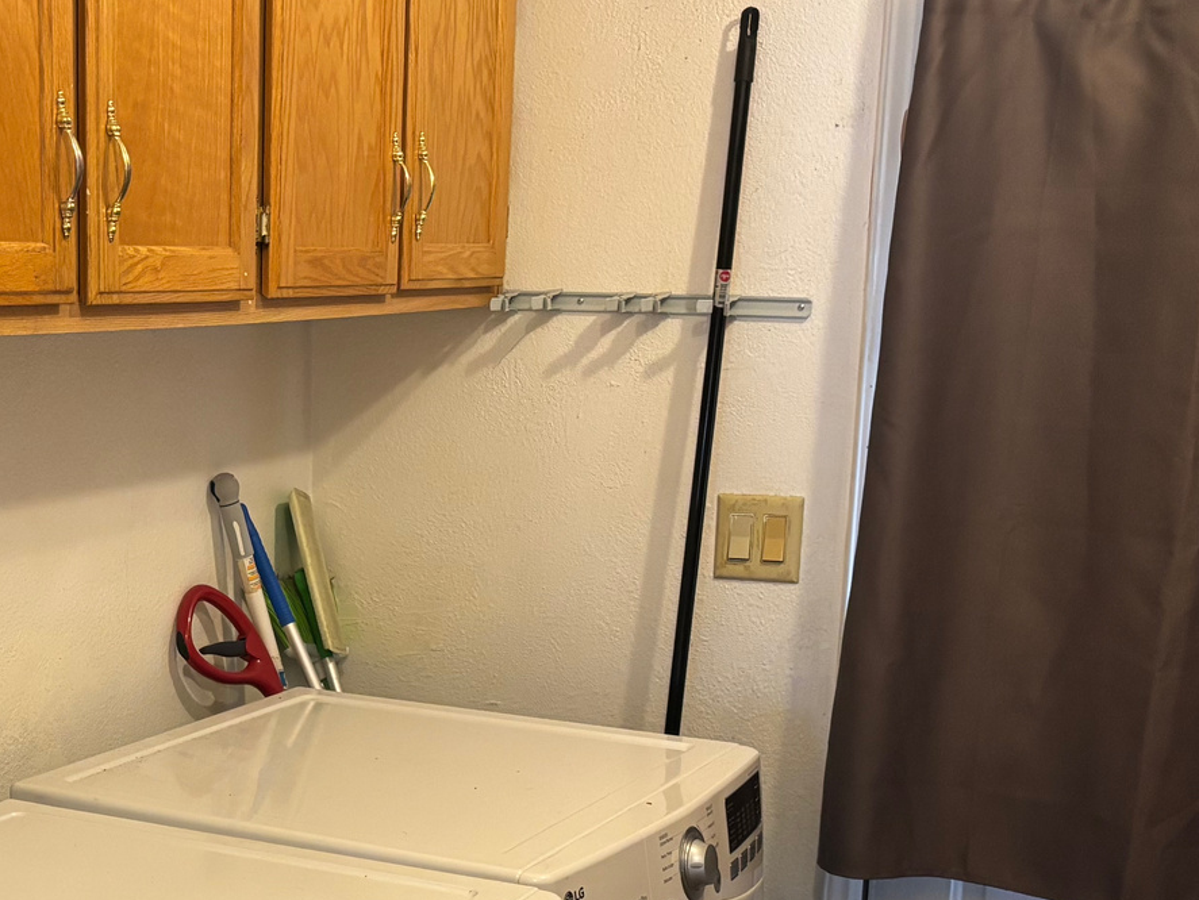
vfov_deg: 23.9
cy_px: 766
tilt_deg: -12.3
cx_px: 182
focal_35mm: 60
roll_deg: -0.2
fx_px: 2079
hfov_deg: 31.1
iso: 320
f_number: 1.6
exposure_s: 1/60
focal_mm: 5.96
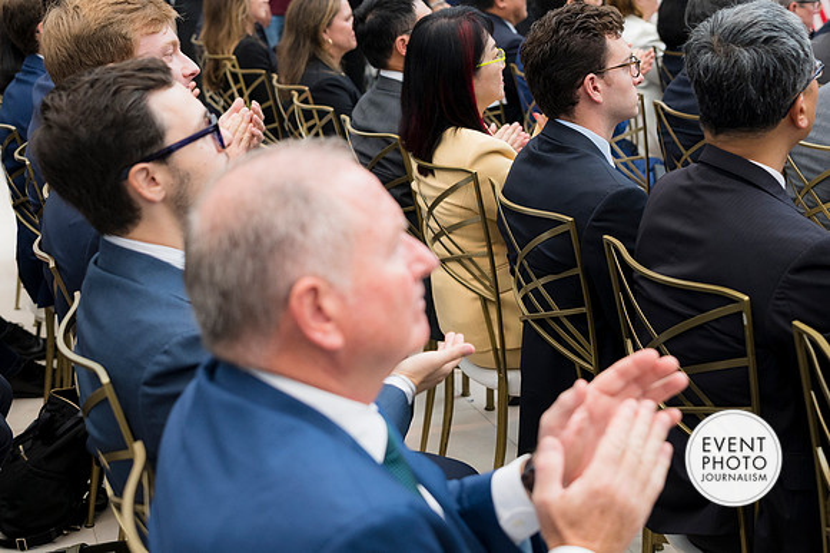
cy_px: 276
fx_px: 1198
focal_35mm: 52
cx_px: 415
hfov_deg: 38.2
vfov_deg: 26.0
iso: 720
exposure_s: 1/320
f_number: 2.8
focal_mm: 35
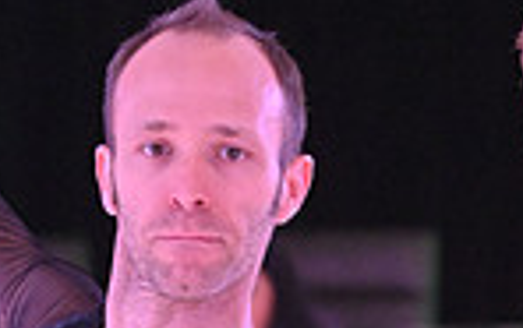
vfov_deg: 3.0
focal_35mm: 439
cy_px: 875
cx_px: 514
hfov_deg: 4.8
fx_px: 6267
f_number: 5
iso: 5000
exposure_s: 1/400
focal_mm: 110
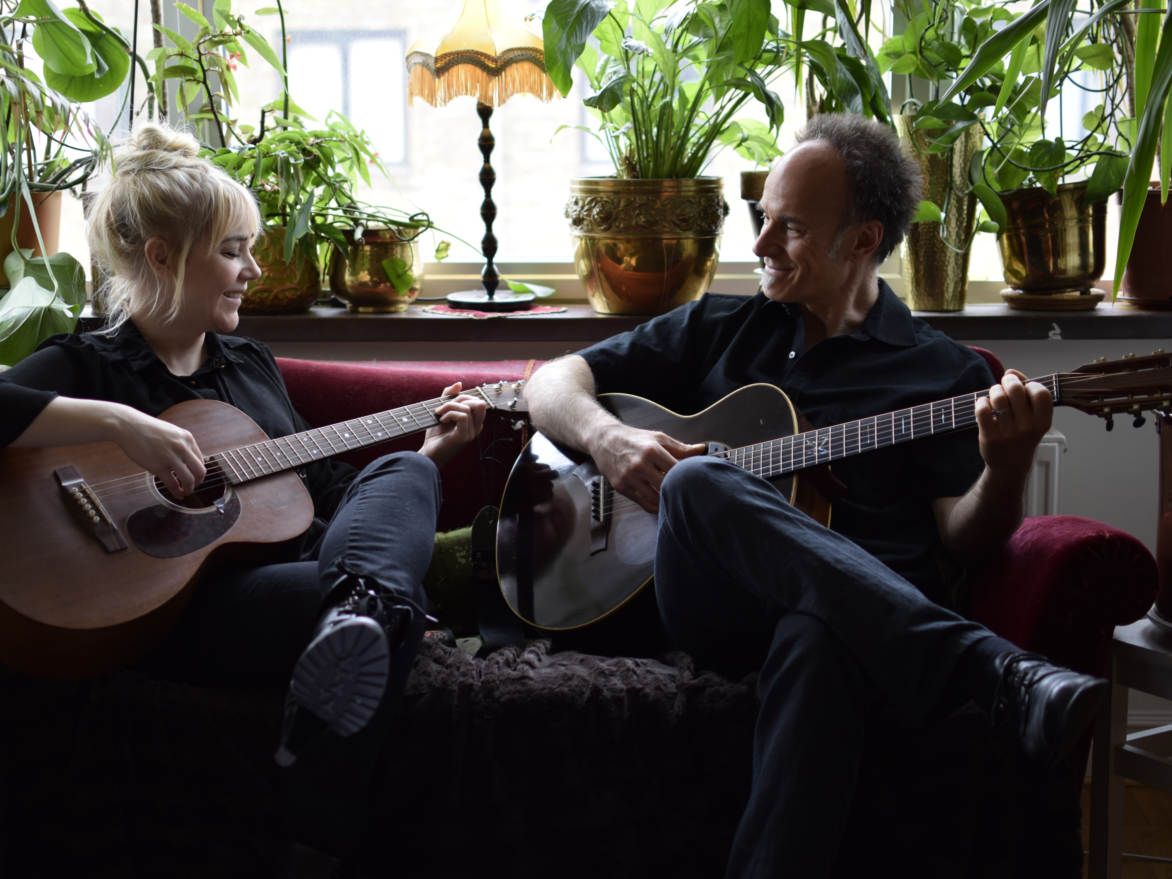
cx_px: 529
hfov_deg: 33.5
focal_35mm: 58
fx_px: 1948
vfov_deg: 25.4
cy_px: 434
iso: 100
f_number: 1.8
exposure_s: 1/60
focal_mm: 35
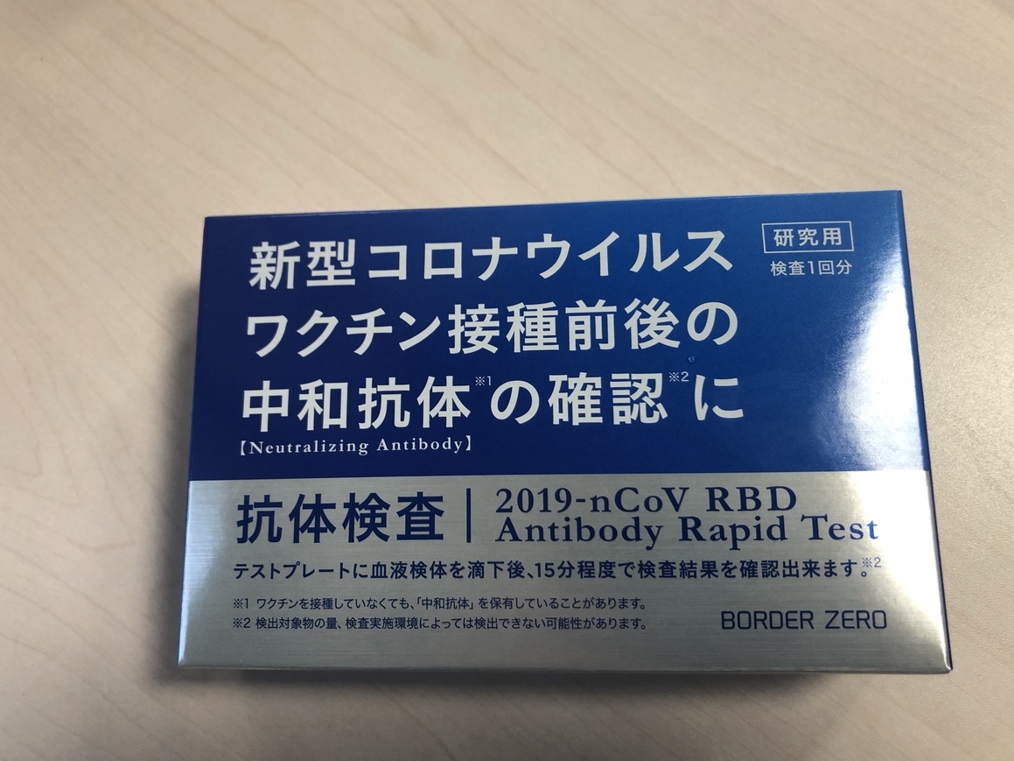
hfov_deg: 61.7
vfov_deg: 48.2
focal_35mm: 29
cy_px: 377
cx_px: 494
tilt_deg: -76.0
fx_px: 849
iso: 25
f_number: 1.8
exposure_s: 1/33
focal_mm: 3.99
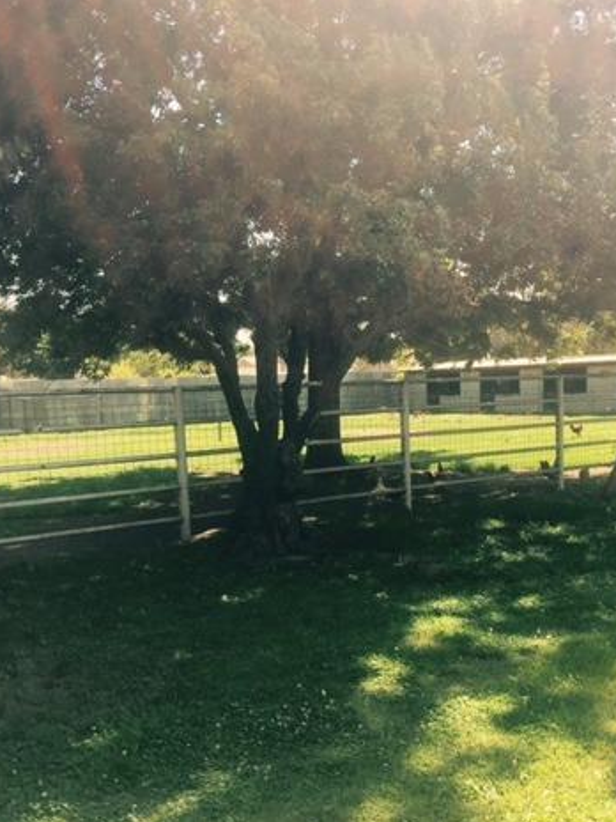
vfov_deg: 46.5
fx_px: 949
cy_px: 505
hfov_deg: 35.8
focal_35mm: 40
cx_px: 377
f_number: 2.2
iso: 32
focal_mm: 4.15
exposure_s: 1/590
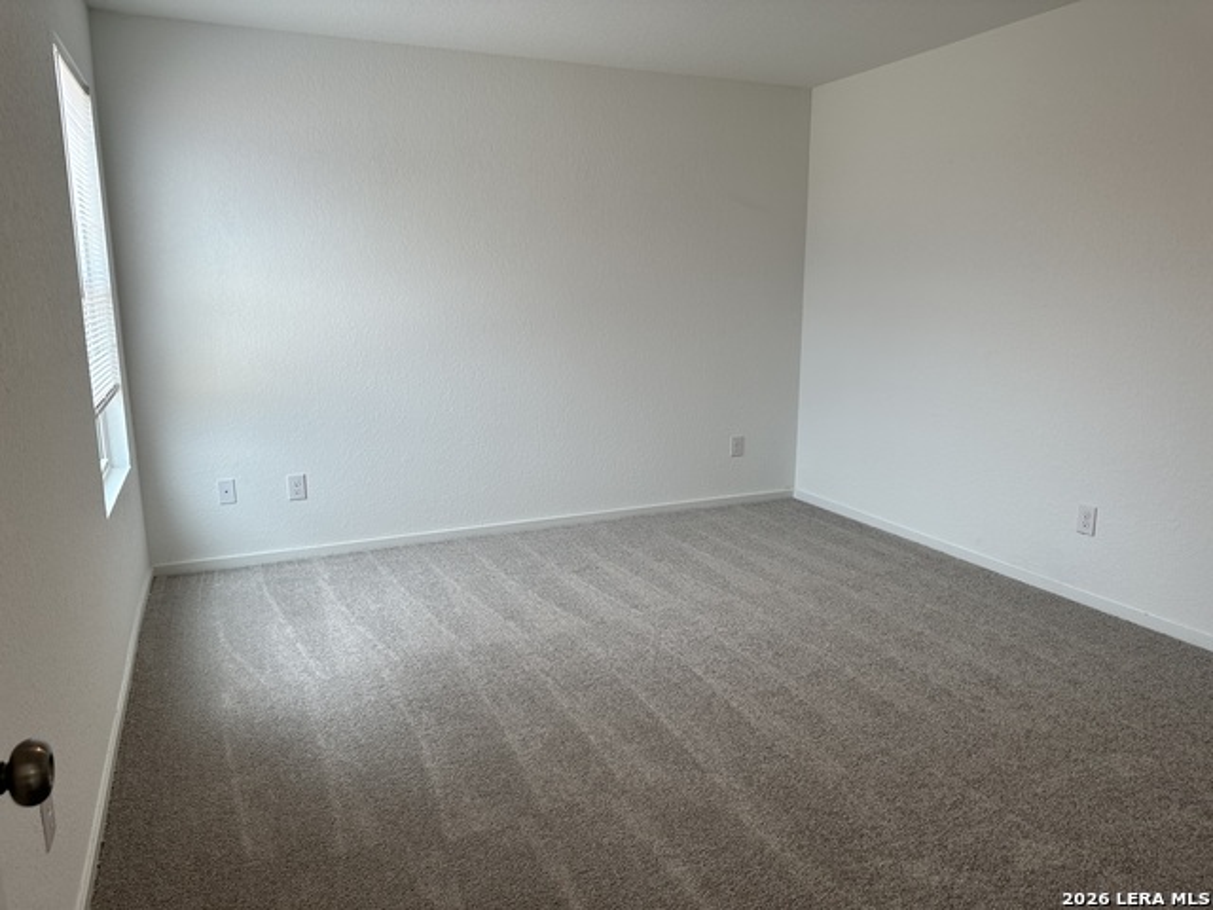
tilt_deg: -10.4
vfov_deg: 56.8
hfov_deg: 71.6
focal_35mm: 24
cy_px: 455
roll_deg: -0.2
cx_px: 606
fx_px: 841
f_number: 1.78
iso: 64
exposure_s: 1/120
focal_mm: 6.86
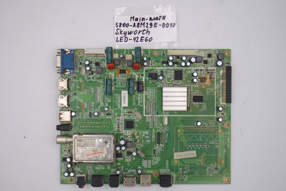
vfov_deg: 26.5
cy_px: 96
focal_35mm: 51
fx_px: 405
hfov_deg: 38.9
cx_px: 143
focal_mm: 19
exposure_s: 1/125
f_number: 5
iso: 160
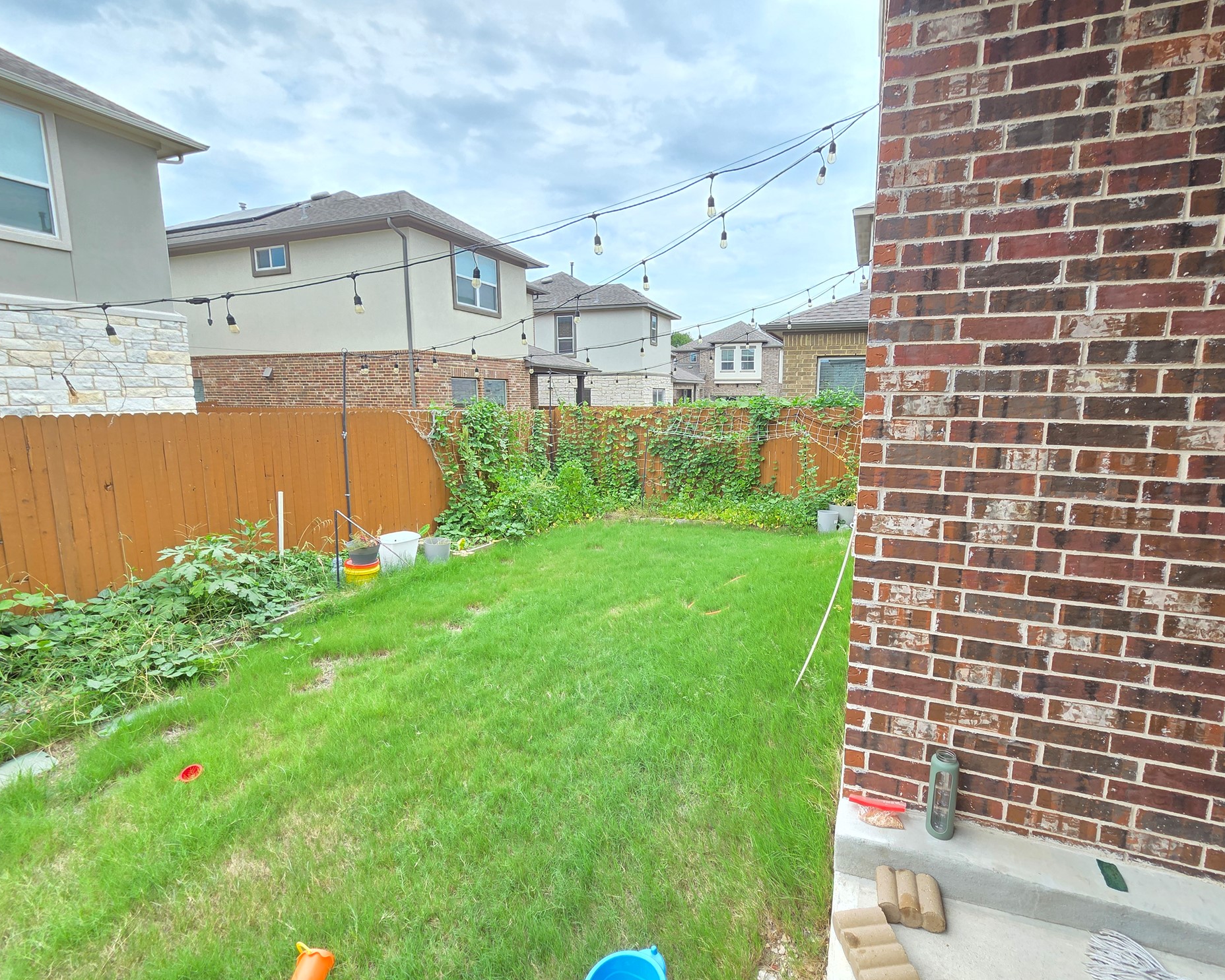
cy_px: 475
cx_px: 660
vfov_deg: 88.0
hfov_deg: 100.5
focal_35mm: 14
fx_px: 508
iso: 50
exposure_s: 1/229
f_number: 2.2
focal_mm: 2.2
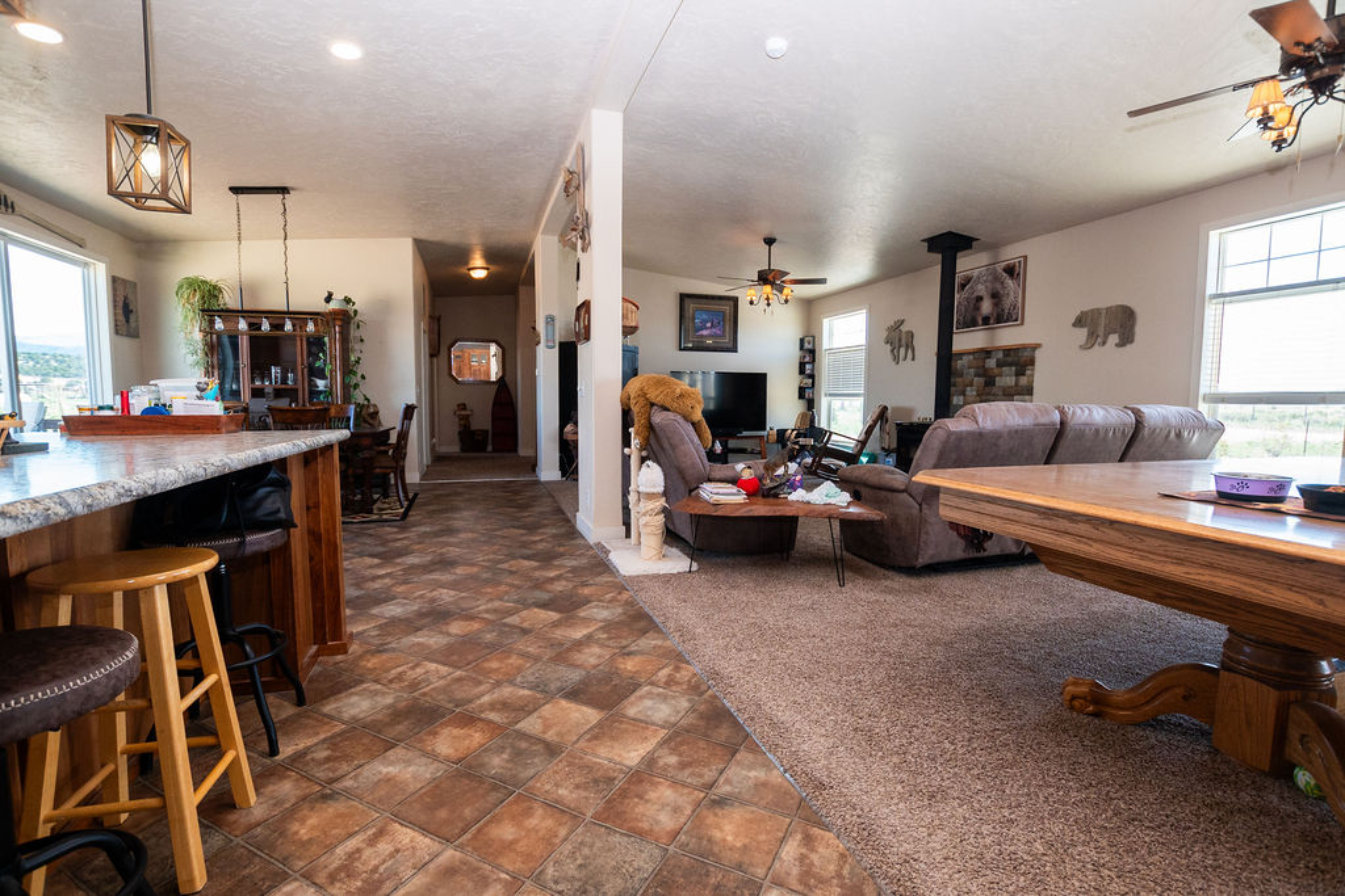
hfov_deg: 99.2
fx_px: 572
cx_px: 672
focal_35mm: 15
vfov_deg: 76.2
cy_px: 448
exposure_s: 1/200
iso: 500
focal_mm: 10
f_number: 4.5
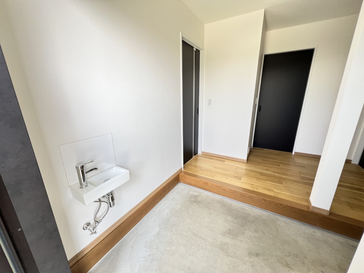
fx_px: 137
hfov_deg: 106.2
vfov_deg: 89.9
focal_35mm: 13
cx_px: 182
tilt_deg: -15.3
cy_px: 136
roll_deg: +1.2
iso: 125
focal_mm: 1.57
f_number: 1.8
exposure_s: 1/99
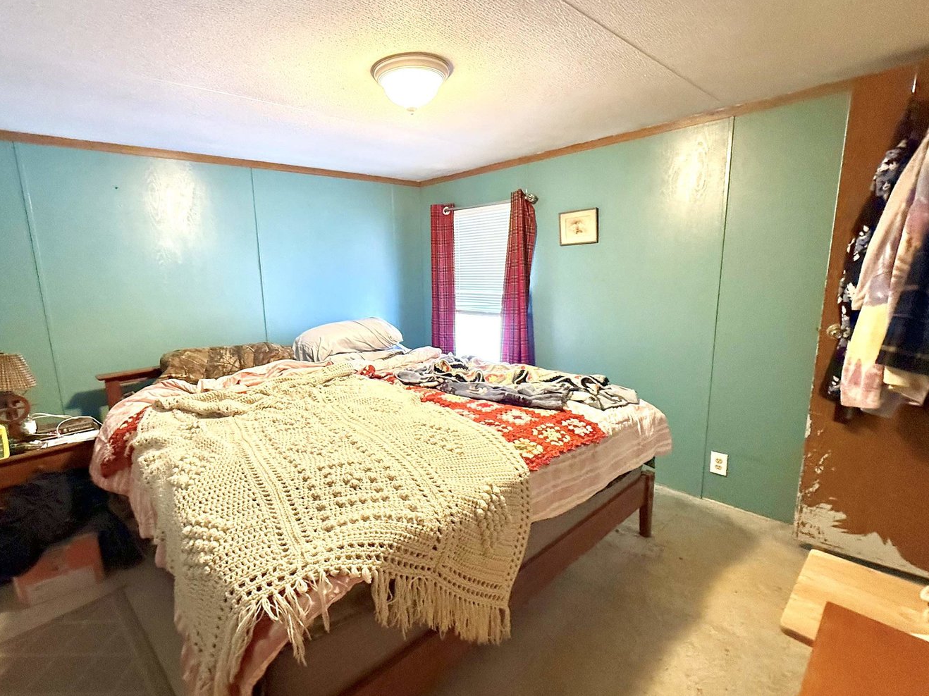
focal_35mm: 17
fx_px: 456
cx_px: 404
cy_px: 348
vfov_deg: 74.7
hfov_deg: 90.5
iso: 640
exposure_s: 1/60
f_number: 2.2
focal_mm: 2.22
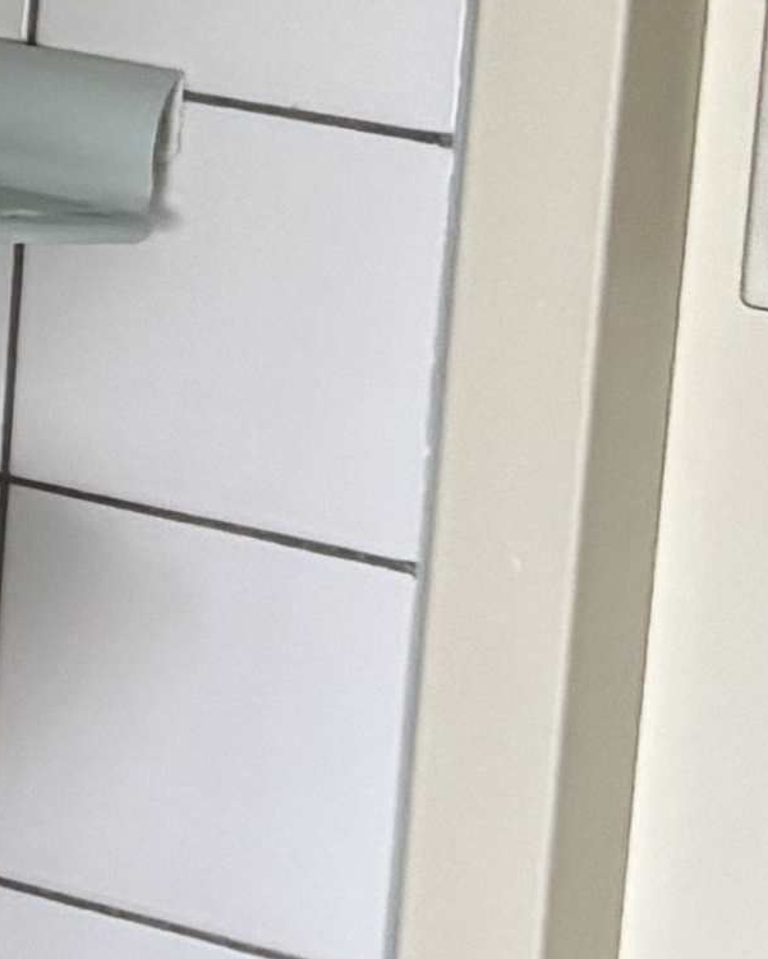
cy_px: -82
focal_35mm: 193
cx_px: -1714
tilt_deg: -12.1
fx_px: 5482
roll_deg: -1.7
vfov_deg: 9.9
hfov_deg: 7.0
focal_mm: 5.96
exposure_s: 1/60
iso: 250
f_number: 1.6
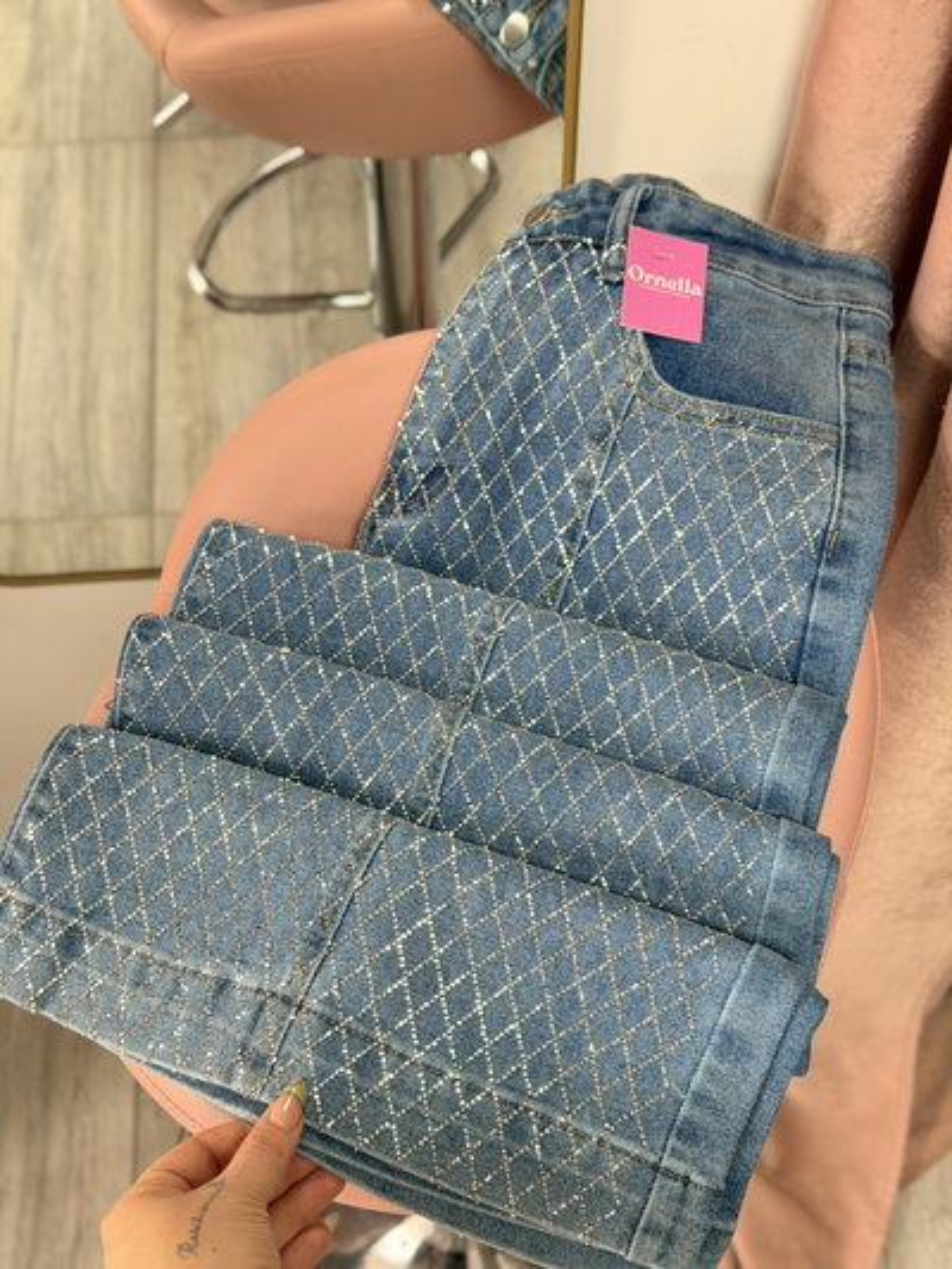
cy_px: 634
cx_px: 476
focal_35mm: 48
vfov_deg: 39.6
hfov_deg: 30.3
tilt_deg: -57.9
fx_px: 1759
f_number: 1.78
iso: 125
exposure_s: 1/60
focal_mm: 6.76
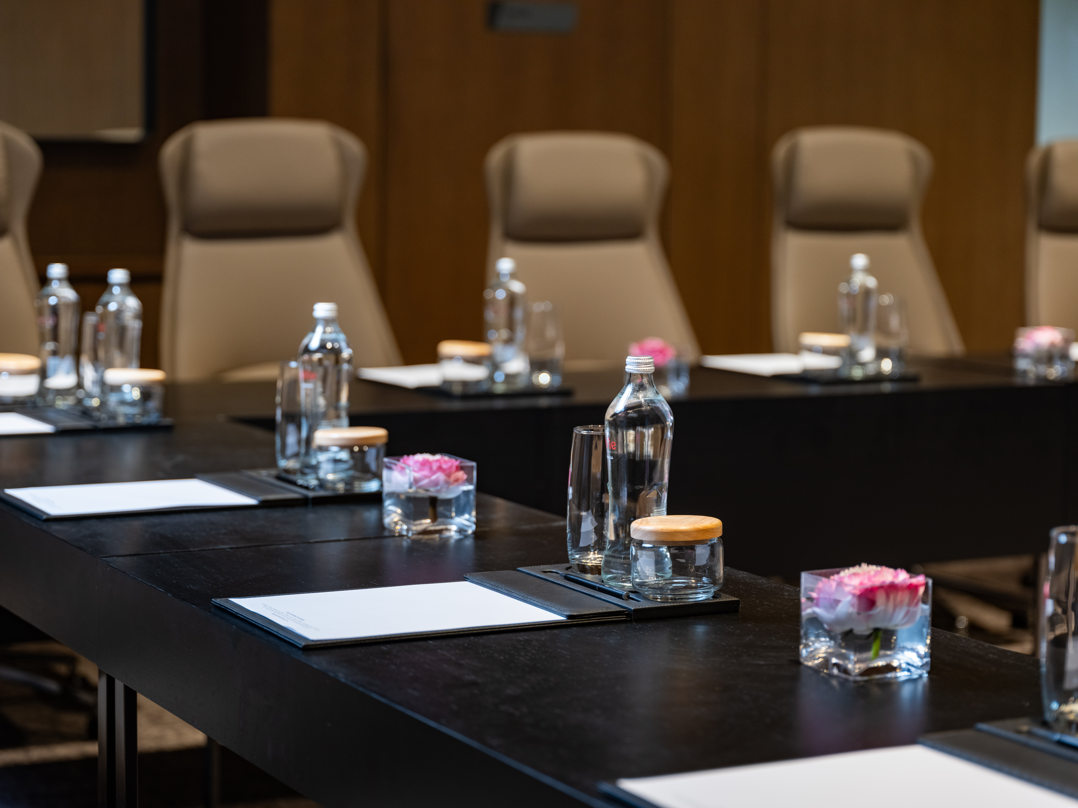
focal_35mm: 79
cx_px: 539
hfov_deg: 24.7
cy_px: 404
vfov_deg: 18.7
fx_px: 2460
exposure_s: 1/20
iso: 640
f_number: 4
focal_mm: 100
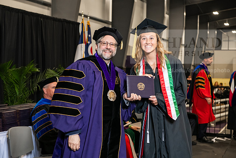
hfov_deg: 28.8
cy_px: 79
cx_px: 118
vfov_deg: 19.5
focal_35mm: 70
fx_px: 459
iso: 2500
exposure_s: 1/200
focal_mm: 70
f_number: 5
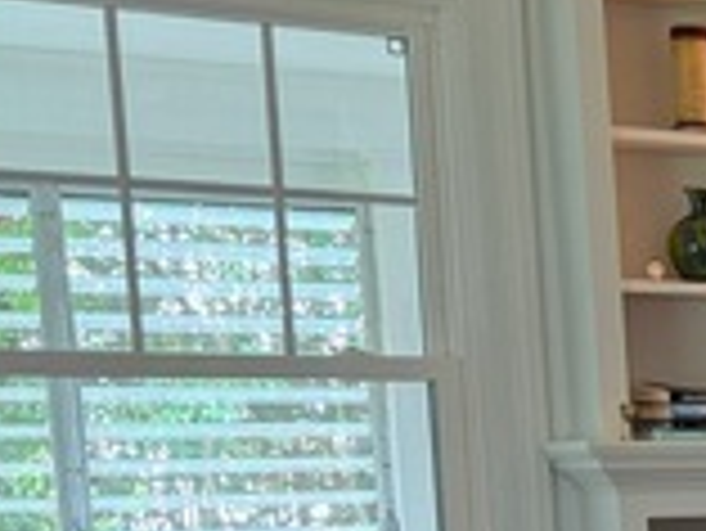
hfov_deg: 15.7
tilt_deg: -9.3
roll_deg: -0.6
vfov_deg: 13.8
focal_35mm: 102
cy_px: 752
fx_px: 2082
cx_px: 1360
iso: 125
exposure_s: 1/60
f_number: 1.78
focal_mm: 6.76
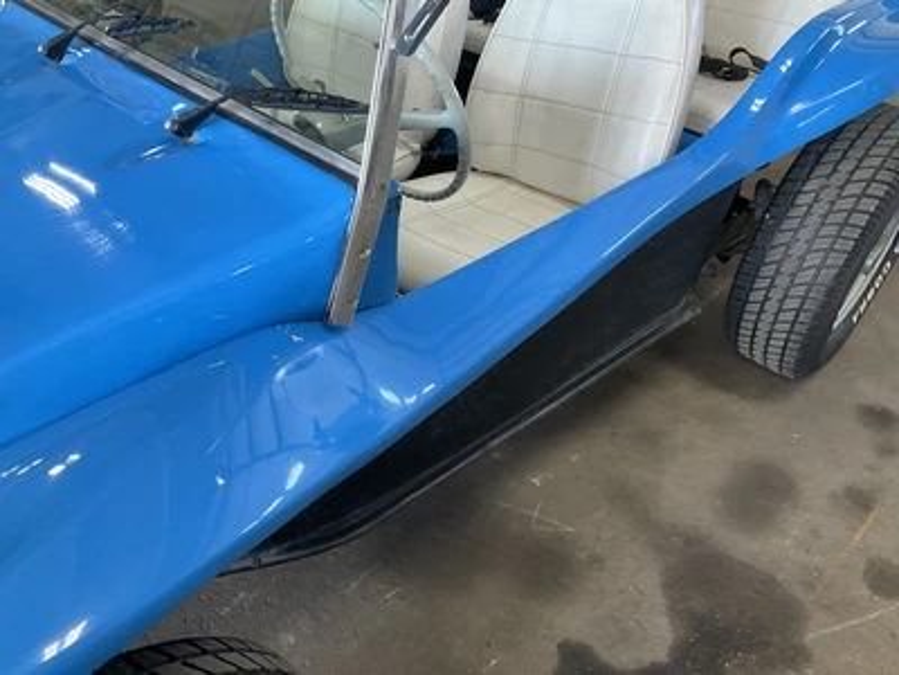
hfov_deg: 61.7
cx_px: 450
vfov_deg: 48.2
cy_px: 338
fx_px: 753
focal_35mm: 29
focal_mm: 3
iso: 100
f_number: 1.8
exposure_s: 1/60
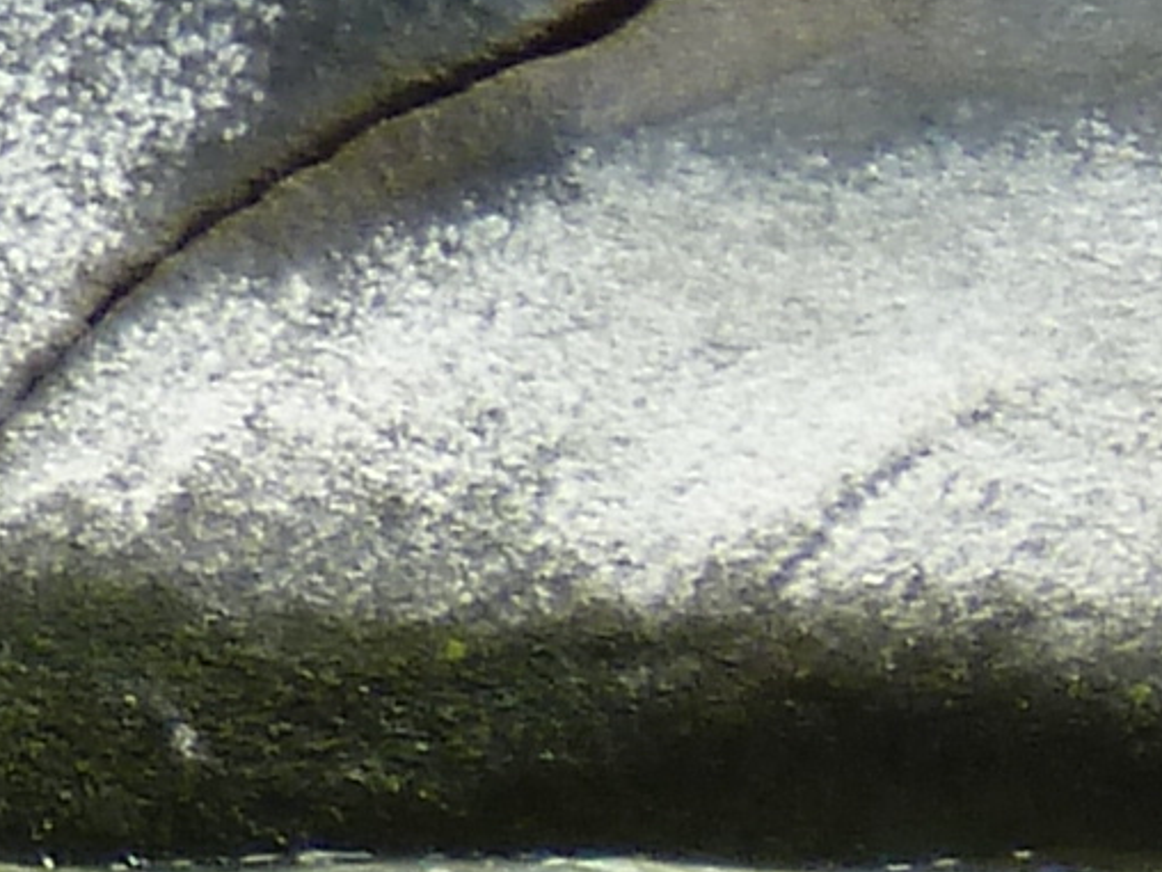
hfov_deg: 1.1
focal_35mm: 1771
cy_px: -1872
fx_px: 59449
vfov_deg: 0.8
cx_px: -2912
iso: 80
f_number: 5.6
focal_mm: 37
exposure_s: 1/400
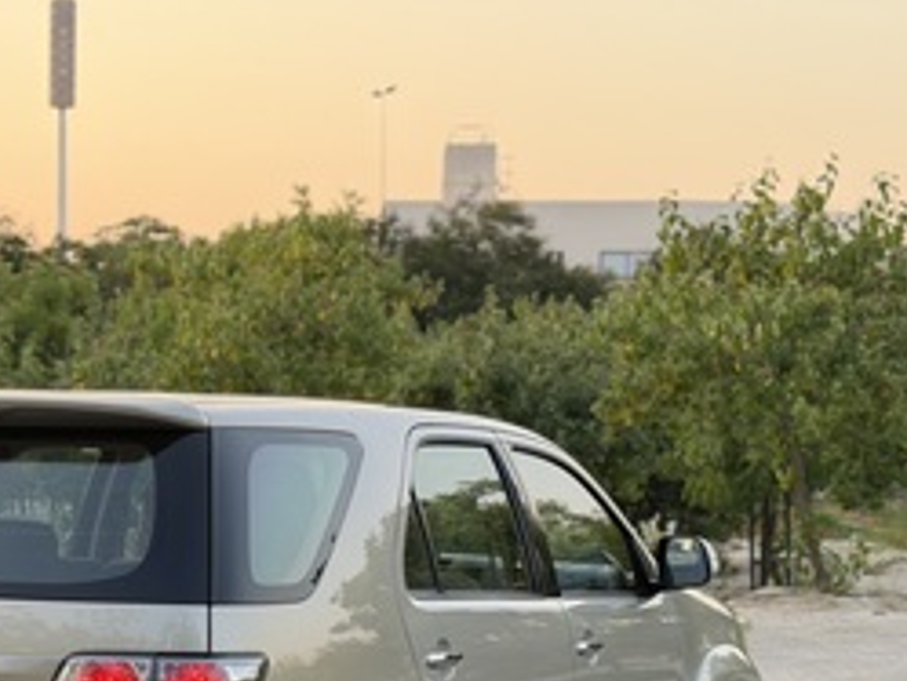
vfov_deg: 16.6
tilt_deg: -6.0
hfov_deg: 22.0
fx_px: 2307
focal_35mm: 88
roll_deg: -0.3
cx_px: 195
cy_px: 610
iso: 80
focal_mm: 6.76
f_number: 1.78
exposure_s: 1/327
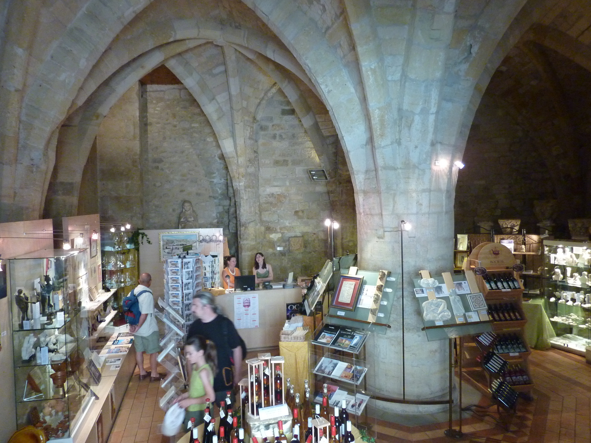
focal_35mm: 25
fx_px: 427
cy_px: 222
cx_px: 296
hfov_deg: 69.4
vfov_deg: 54.9
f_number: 3.3
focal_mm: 4.1
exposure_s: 1/15
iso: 400
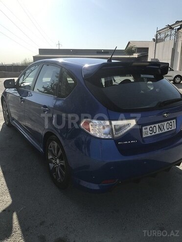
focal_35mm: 28
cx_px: 91
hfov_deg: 49.7
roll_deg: +0.4
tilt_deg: -16.3
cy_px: 121
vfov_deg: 63.4
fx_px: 196
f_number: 1.8
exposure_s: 1/3690
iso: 20
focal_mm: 3.99
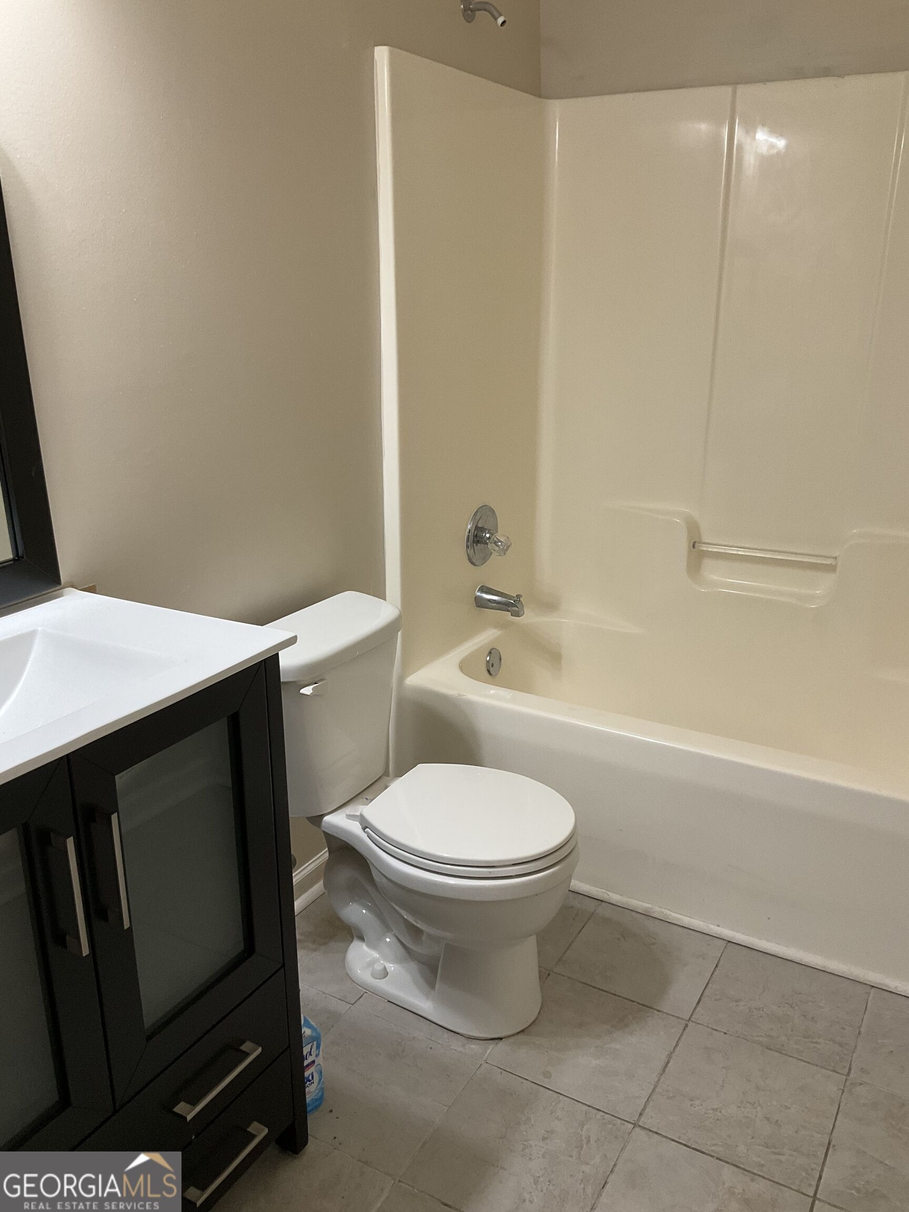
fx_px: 1015
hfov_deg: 48.2
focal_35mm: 29
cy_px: 606
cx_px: 454
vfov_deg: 61.7
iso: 64
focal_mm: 3
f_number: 1.8
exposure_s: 1/60
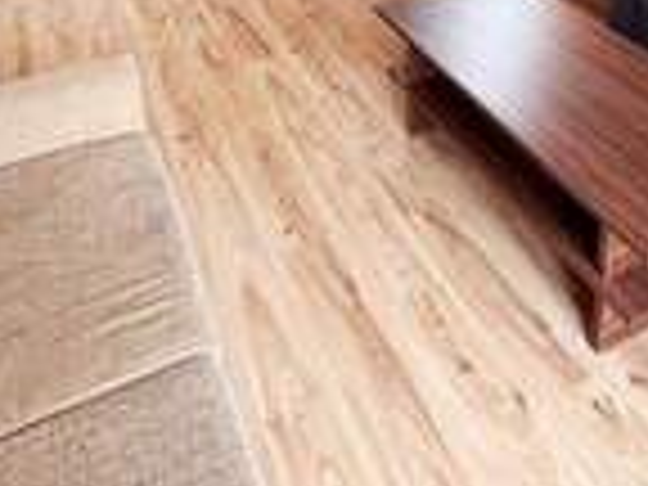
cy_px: -133
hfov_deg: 50.1
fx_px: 693
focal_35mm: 37
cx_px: 333
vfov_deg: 30.9
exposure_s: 1/99
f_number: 2.2
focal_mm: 2.22
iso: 100
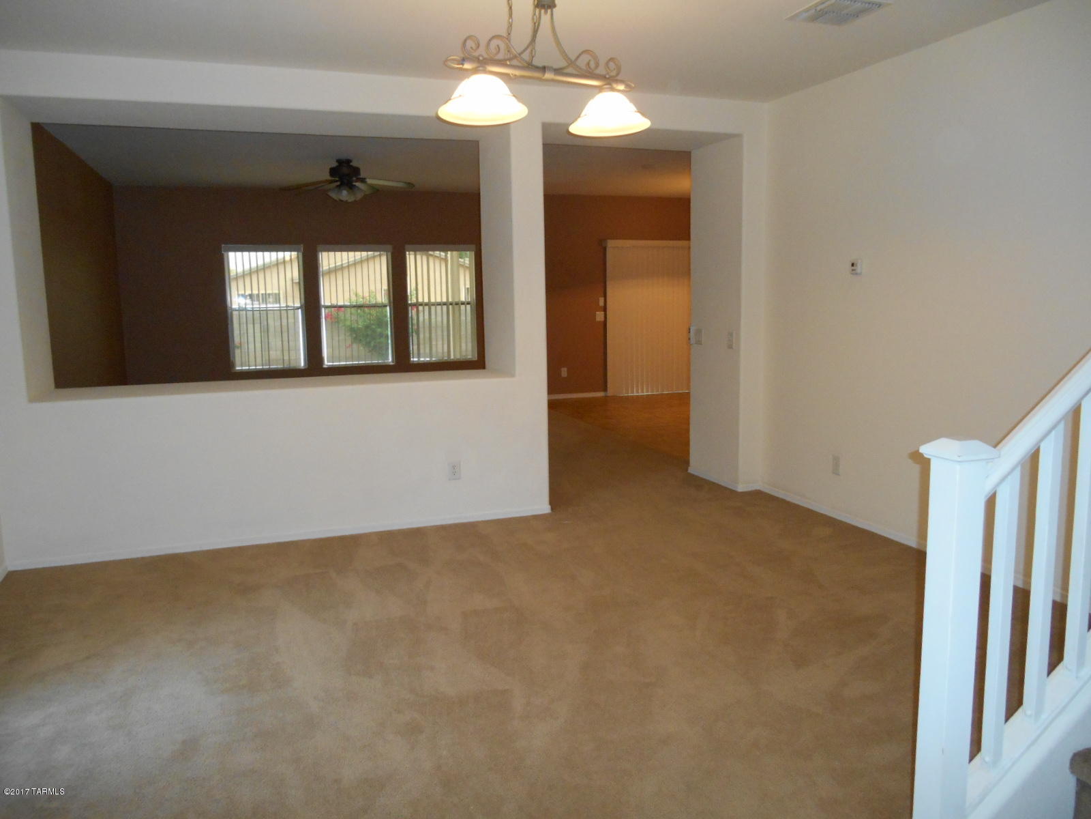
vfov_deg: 53.1
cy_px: 410
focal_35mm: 26
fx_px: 819
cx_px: 546
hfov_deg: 67.3
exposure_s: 1/25
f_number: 3.4
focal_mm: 4.7
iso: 450
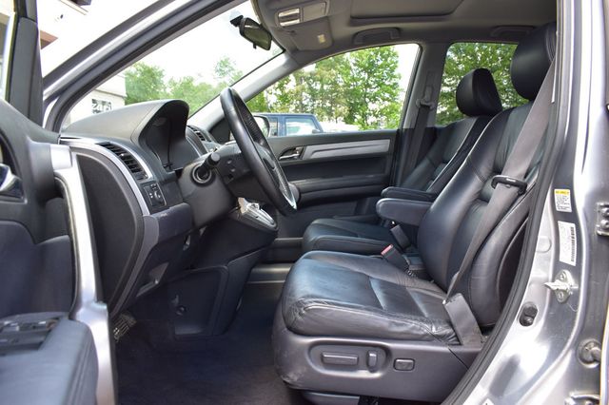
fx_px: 456
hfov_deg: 67.4
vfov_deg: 47.9
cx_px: 304
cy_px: 202
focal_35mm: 27
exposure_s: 1/60
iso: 400
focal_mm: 18
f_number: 8
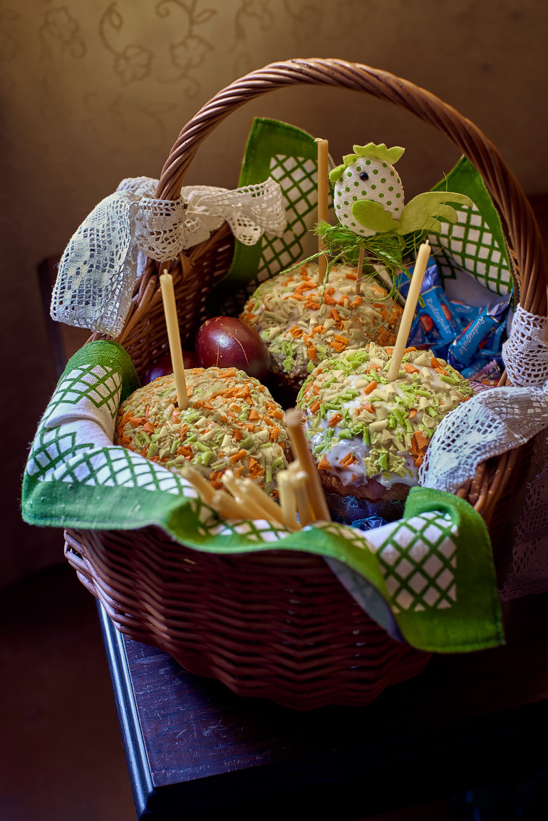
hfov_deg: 31.2
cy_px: 410
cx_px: 274
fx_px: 981
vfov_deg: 45.4
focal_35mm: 43
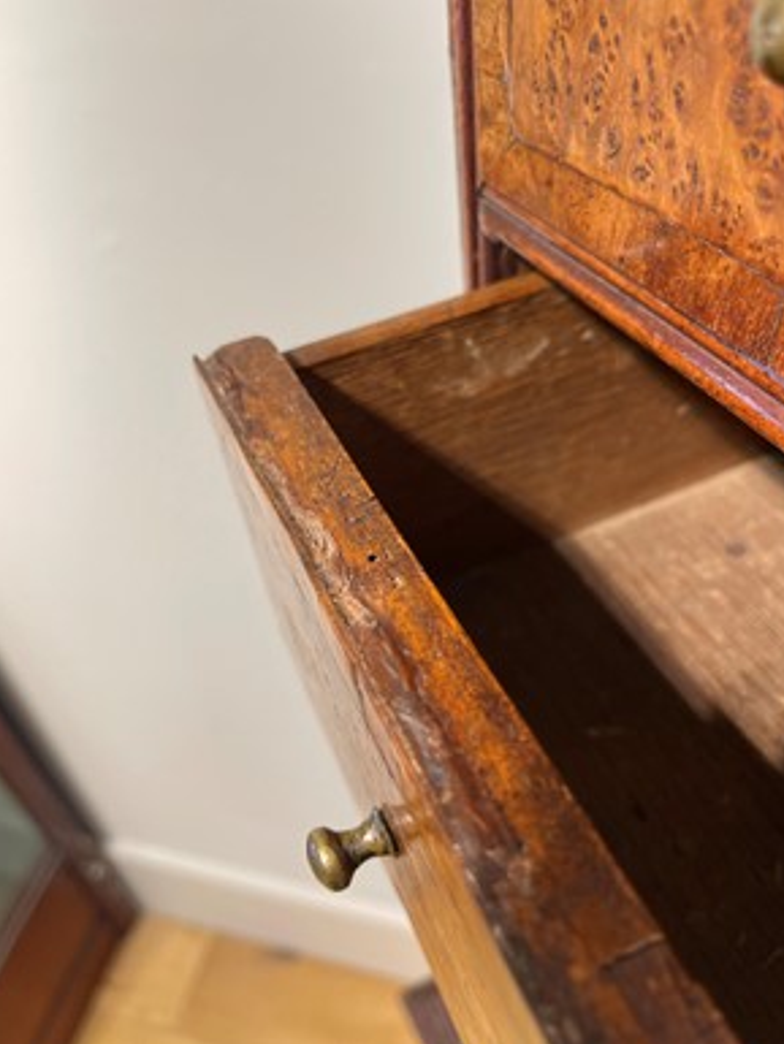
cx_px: 393
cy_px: 540
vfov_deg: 65.3
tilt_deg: -43.4
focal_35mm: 27
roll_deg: +7.0
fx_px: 815
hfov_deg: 51.4
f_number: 1.6
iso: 125
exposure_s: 1/100
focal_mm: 5.1
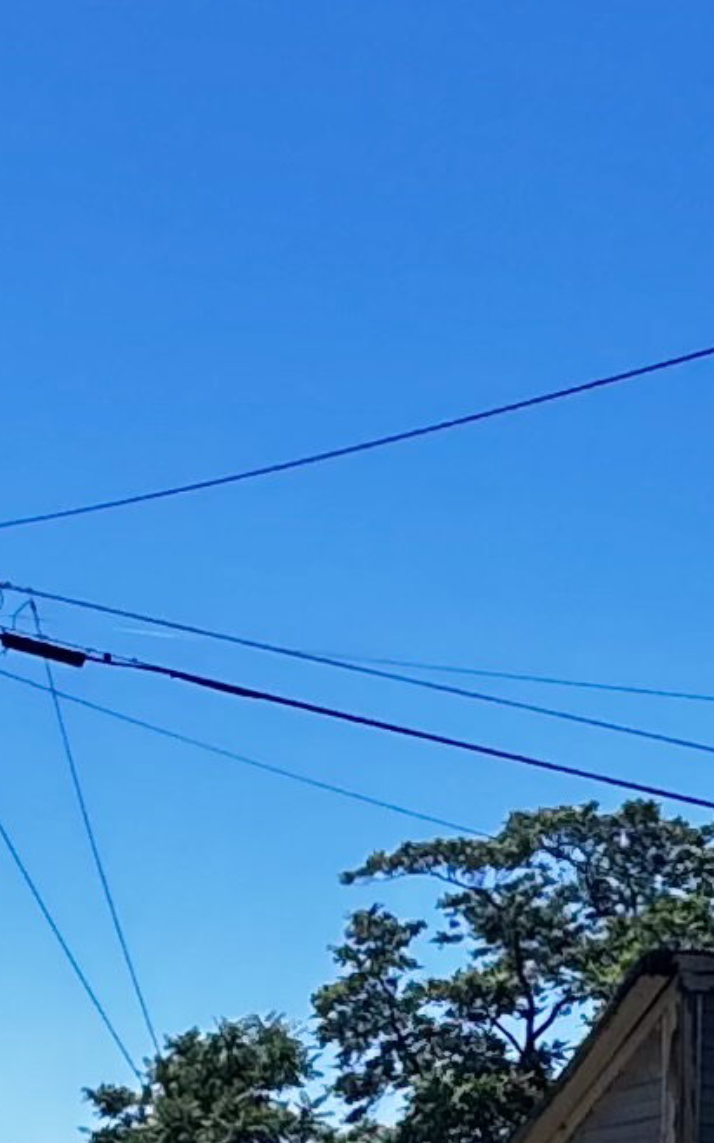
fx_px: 2834
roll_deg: -1.3
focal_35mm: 91
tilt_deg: +1.5
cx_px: -554
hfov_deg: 13.0
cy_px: 1390
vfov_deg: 21.1
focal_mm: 2.22
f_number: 2.2
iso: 50
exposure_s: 1/1789
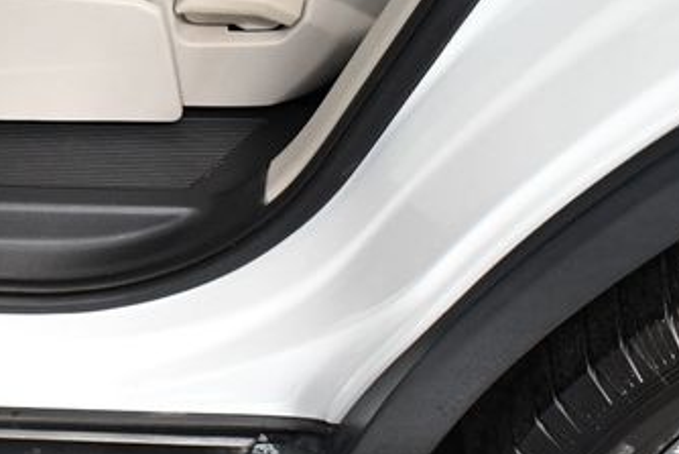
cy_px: 202
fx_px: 1302
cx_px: 57
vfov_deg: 19.7
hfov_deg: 28.0
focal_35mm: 69
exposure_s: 1/125
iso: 2000
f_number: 3.5
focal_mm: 18
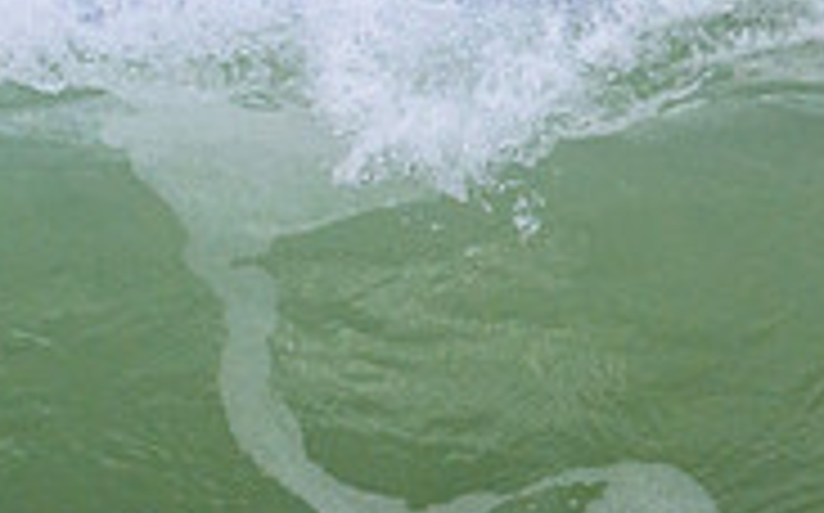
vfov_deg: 0.5
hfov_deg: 0.8
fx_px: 62821
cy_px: 476
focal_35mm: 2800
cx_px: -344
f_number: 11
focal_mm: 720
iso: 1400
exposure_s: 1/2000
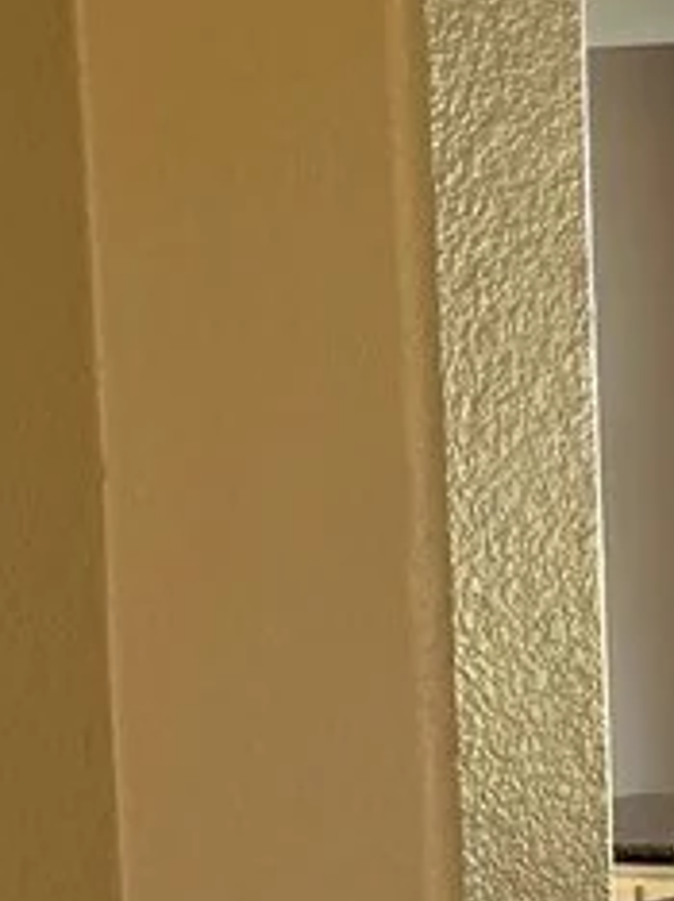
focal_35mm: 114
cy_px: 889
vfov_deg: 16.9
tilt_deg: -8.2
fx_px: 2965
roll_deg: -0.6
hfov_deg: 11.7
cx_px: 1309
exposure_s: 1/60
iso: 80
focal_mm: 5.1
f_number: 1.6
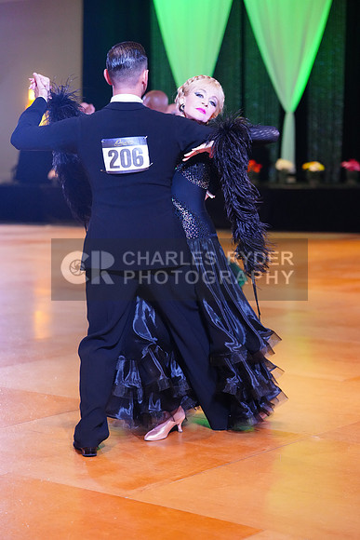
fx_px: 1184
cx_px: 180
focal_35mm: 79
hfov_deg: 17.3
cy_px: 270
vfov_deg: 25.7
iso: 5000
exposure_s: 1/400
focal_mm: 79
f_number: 2.8
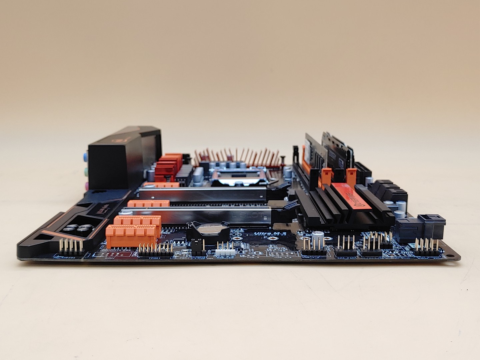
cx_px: 240
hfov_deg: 47.9
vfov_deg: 36.8
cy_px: 180
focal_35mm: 39
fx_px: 541
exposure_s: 1/95
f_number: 1.8
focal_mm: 4.36
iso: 50
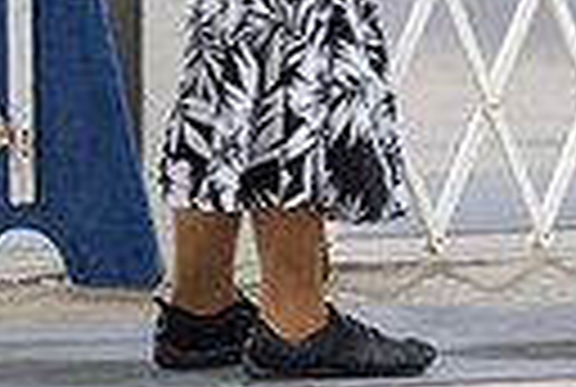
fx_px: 10953
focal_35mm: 683
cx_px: 652
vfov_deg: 2.0
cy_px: -191
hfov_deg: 3.0
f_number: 2.8
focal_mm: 151
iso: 2000
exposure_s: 1/160
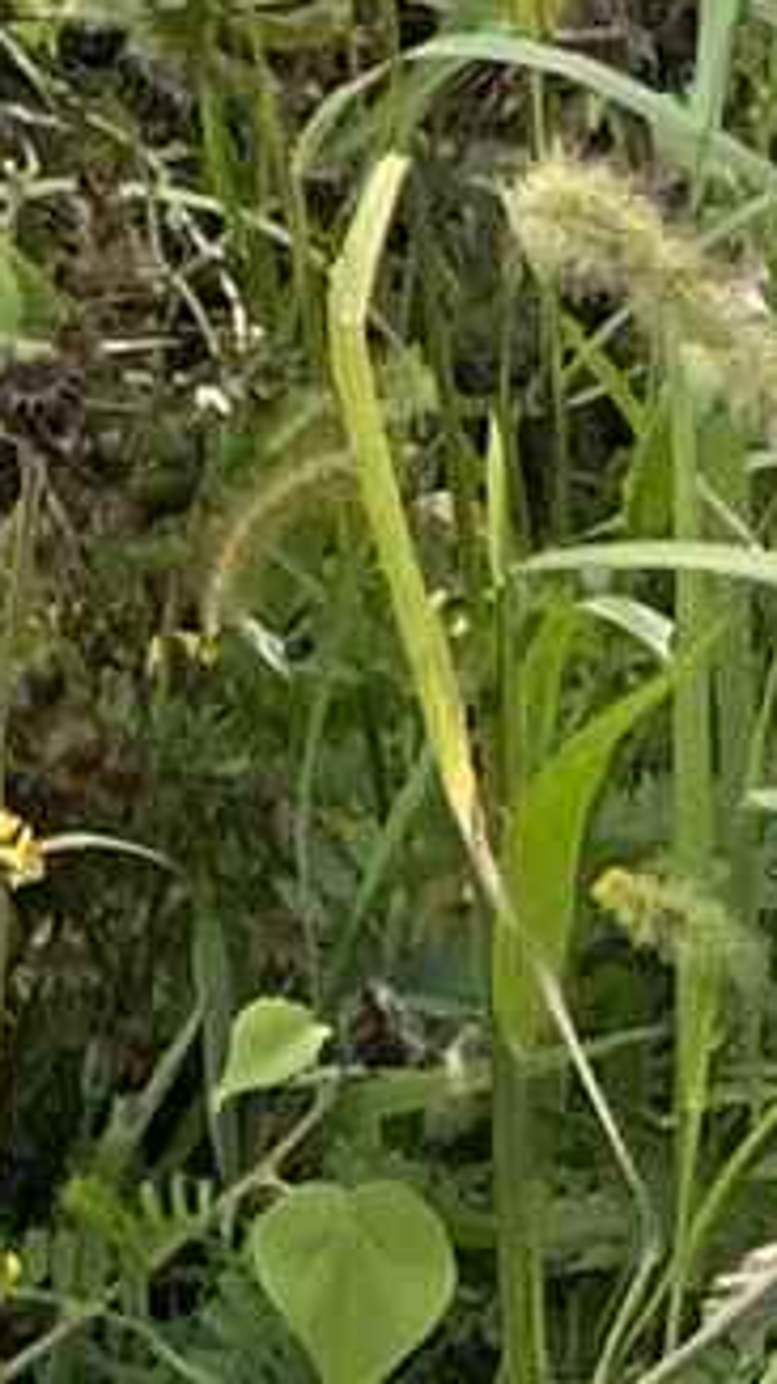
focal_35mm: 267
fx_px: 9795
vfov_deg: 7.5
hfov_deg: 4.3
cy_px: -2148
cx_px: -2021
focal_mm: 5.7
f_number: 1.5
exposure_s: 1/5076
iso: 50
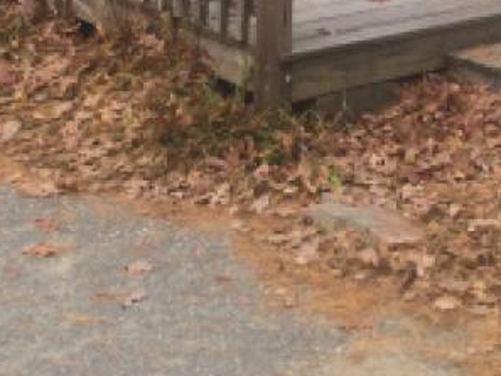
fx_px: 1448
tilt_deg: -3.8
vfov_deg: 13.6
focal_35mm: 100
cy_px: -254
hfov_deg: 19.6
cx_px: 346
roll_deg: -1.2
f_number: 2.2
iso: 32
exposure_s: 1/662
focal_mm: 4.15
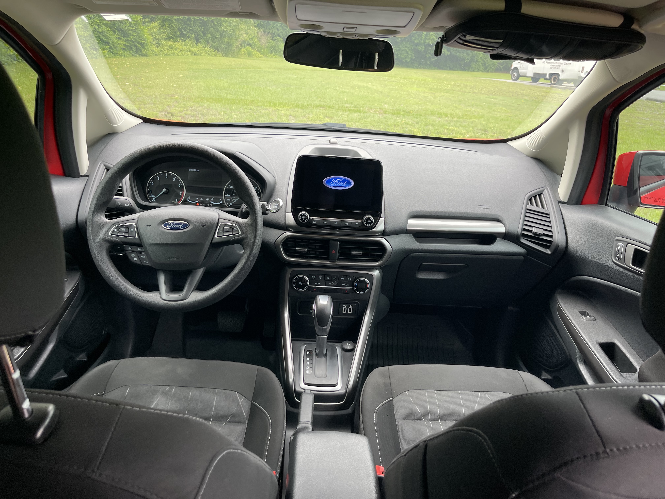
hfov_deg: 69.4
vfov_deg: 54.9
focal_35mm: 25
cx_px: 332
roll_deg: -4.9
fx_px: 480
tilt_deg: -19.4
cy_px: 250
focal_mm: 5.1
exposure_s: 1/173
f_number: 1.6
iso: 32
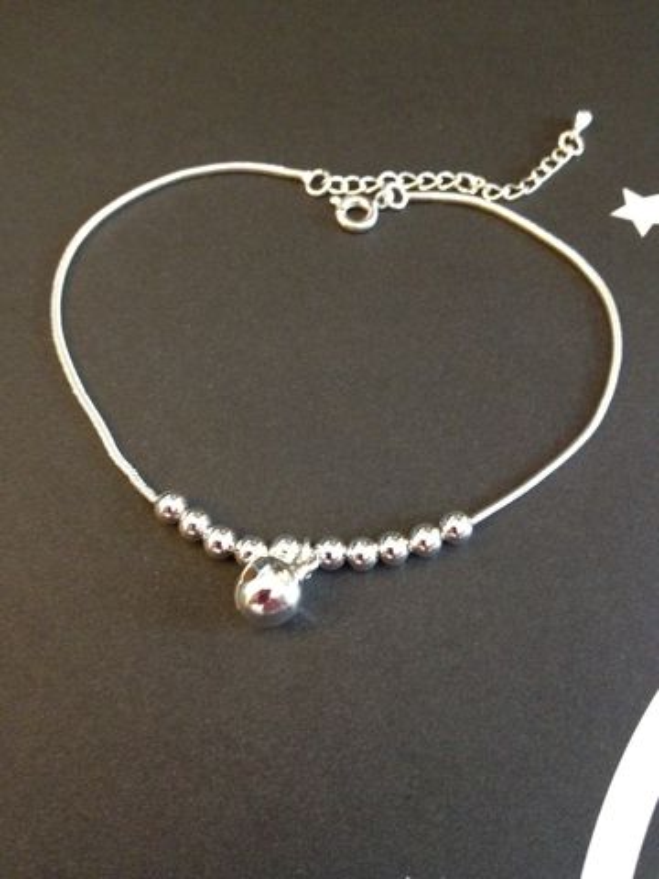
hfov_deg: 40.7
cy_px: 440
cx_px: 330
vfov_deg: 52.6
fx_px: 888
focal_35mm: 35
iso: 500
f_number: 2.4
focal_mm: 4.28
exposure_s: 1/15
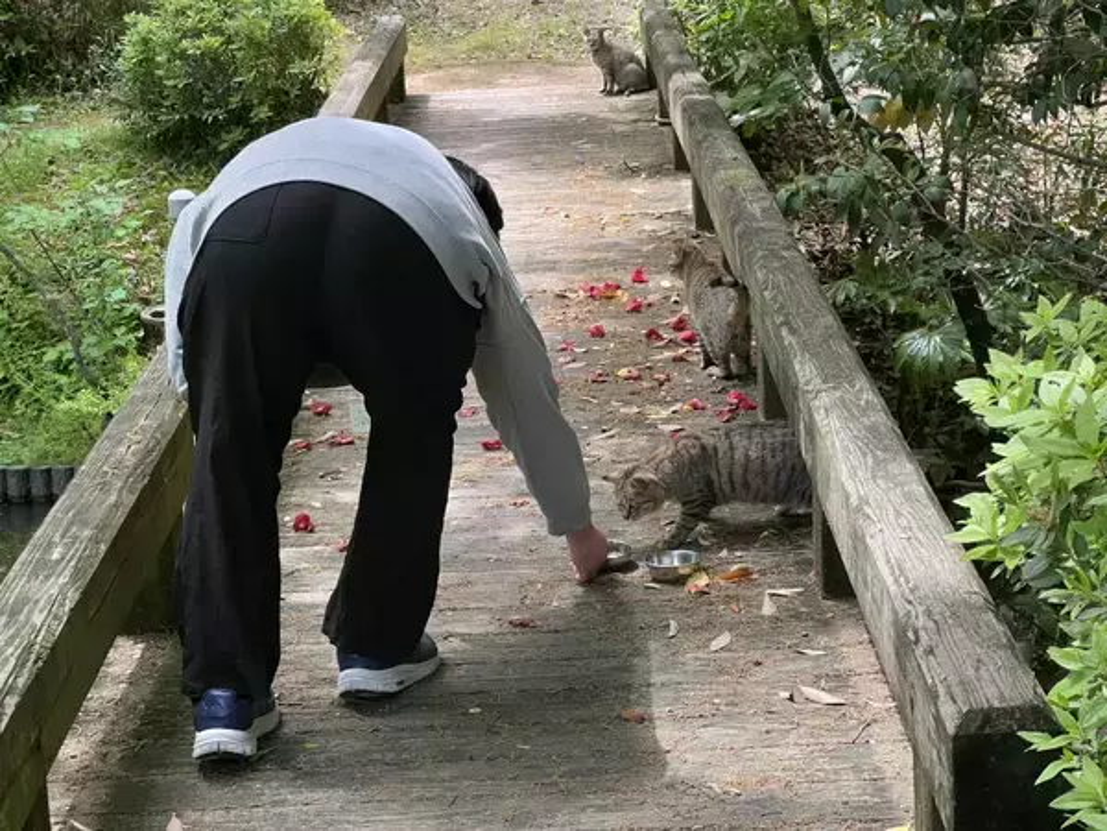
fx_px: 2462
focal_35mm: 77
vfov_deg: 19.1
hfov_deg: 25.3
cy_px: 416
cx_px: 554
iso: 50
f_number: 2.8
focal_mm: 9
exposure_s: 1/99
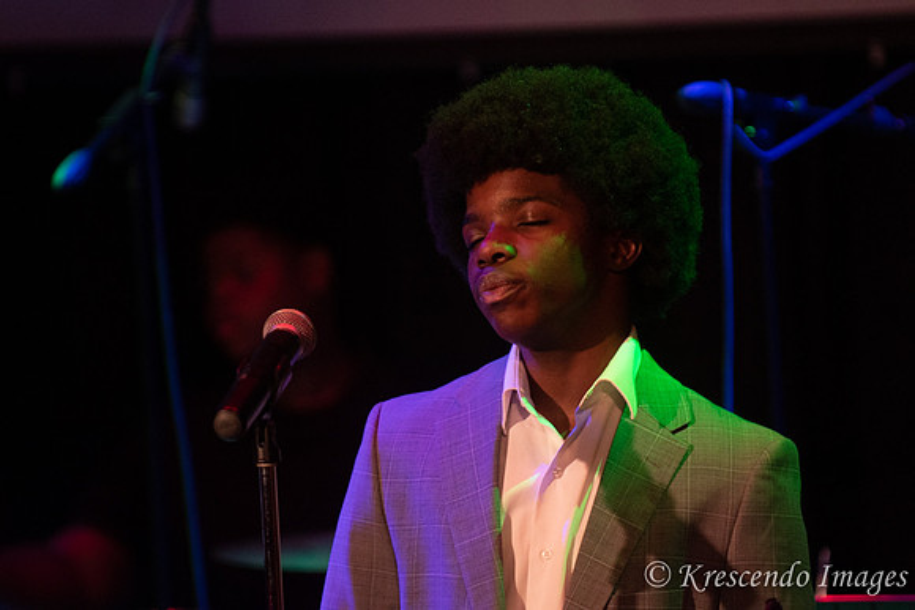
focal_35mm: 313
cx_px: 478
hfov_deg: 6.6
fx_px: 7966
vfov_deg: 4.4
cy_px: 291
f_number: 2.8
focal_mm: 200
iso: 1600
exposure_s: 1/200
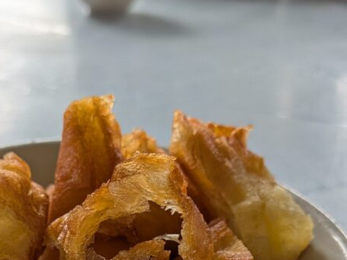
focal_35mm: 54
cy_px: 277
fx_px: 541
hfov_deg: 35.0
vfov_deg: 25.3
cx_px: 103
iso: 326
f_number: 1.7
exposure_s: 1/100
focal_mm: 4.53
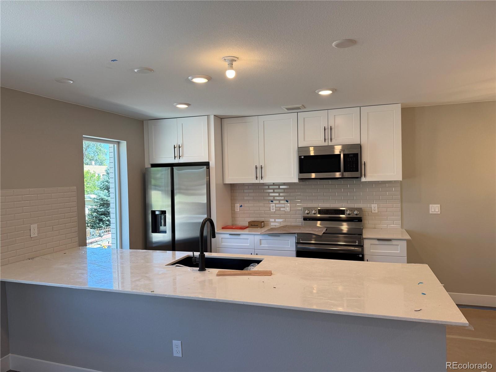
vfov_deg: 56.8
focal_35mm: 24
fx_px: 344
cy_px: 186
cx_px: 248
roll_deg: +1.0
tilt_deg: -1.2
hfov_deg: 71.6
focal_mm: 6.76
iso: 100
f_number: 1.78
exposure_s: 1/251
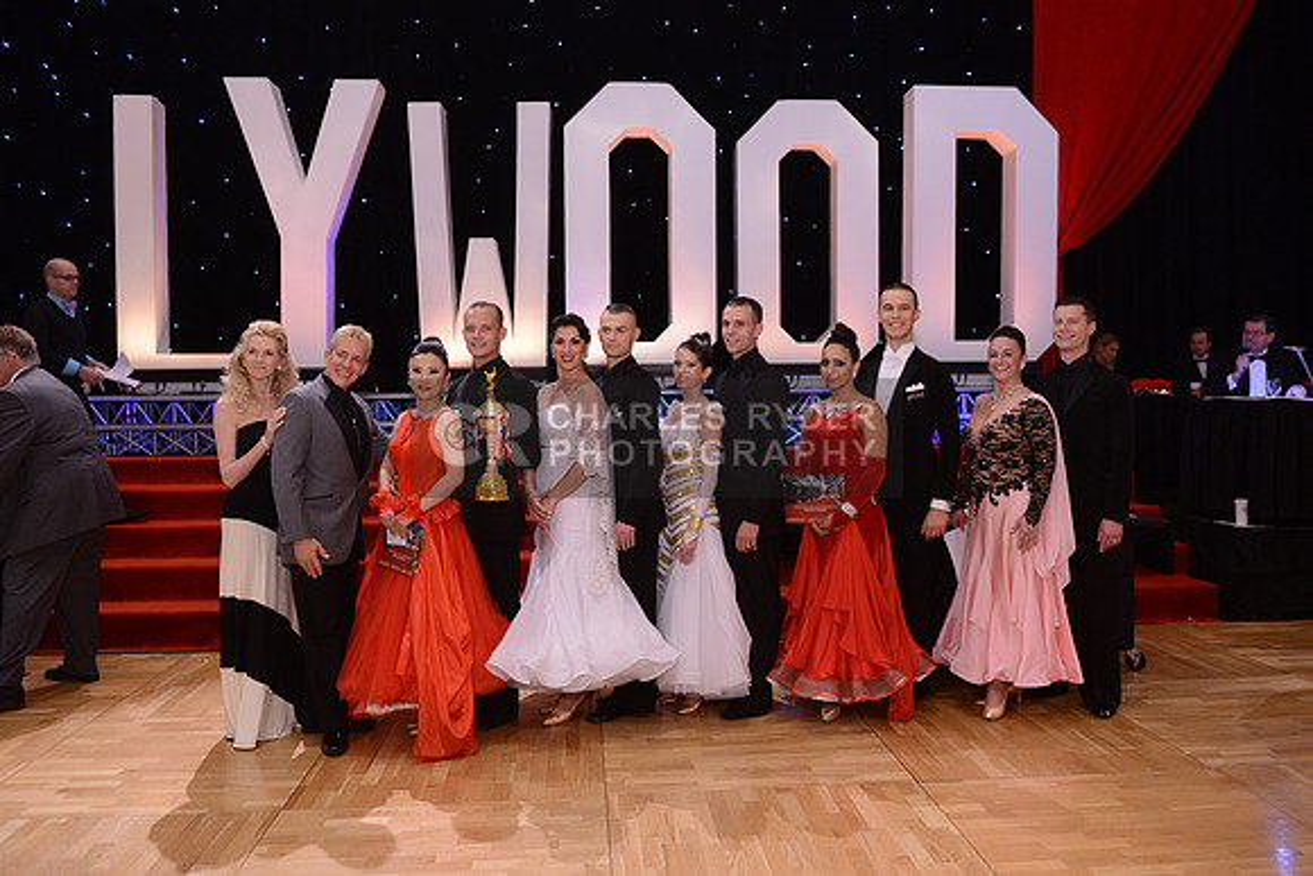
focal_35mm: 29
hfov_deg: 63.6
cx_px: 656
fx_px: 1058
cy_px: 438
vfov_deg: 45.0
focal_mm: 29
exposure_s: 1/250
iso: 1600
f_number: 4
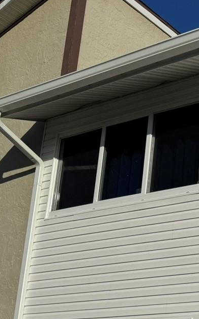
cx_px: 337
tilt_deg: +12.9
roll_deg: -1.8
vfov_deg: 30.6
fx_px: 564
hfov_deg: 17.1
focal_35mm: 65
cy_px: 263
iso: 64
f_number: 1.78
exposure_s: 1/12346
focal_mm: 6.76
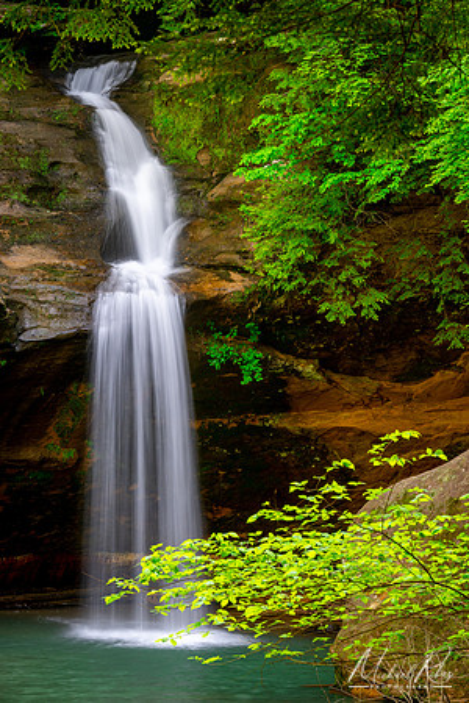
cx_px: 234
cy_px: 352
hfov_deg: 8.8
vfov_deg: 13.2
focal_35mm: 156
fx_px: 3048
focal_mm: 104
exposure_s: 1/2
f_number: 13
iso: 200
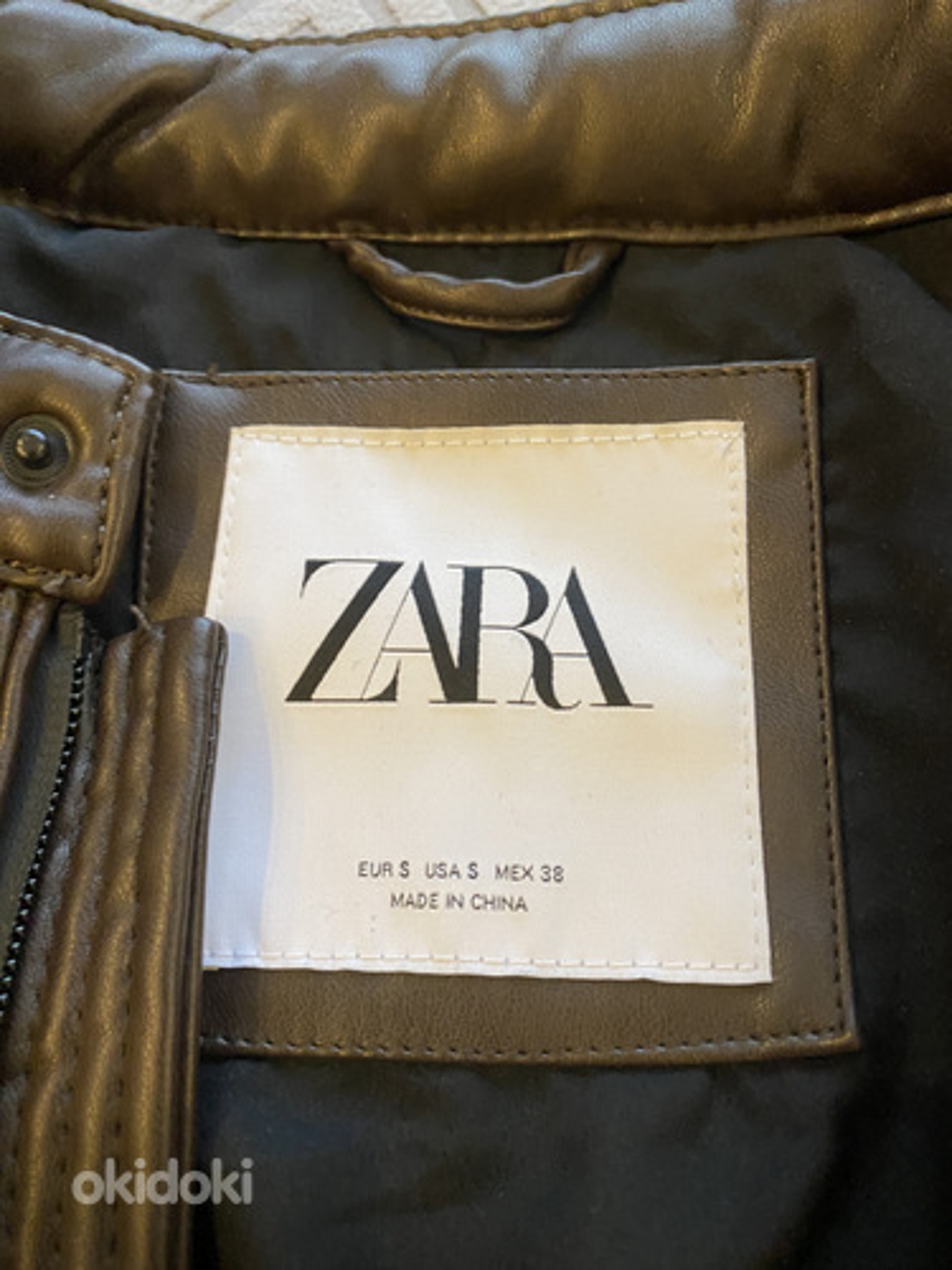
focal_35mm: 26
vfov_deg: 67.3
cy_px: 635
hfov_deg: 53.1
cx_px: 476
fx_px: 953
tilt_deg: -71.9
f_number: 1.8
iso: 320
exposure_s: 1/50
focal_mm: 4.25
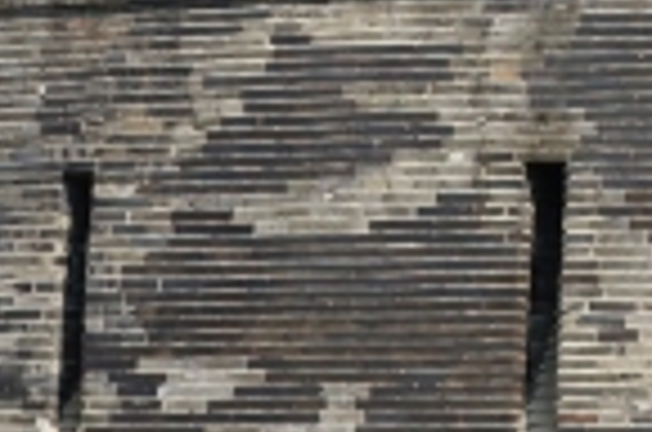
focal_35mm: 237
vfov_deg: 5.7
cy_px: -252
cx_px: 1264
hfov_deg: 8.3
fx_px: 4291
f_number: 13
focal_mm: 23
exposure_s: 1/200
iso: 200
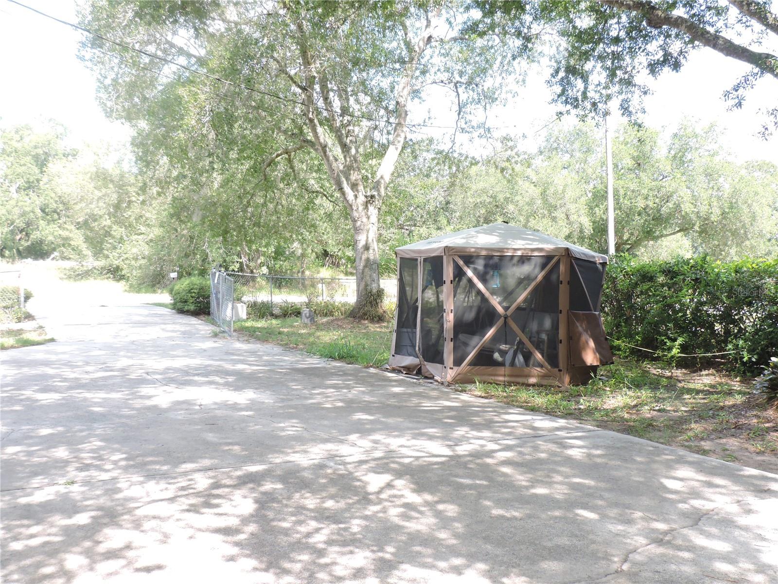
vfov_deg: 40.7
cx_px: 389
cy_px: 292
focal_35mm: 35
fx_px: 787
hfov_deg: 52.6
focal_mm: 6.2
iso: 360
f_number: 3.3
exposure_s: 1/400
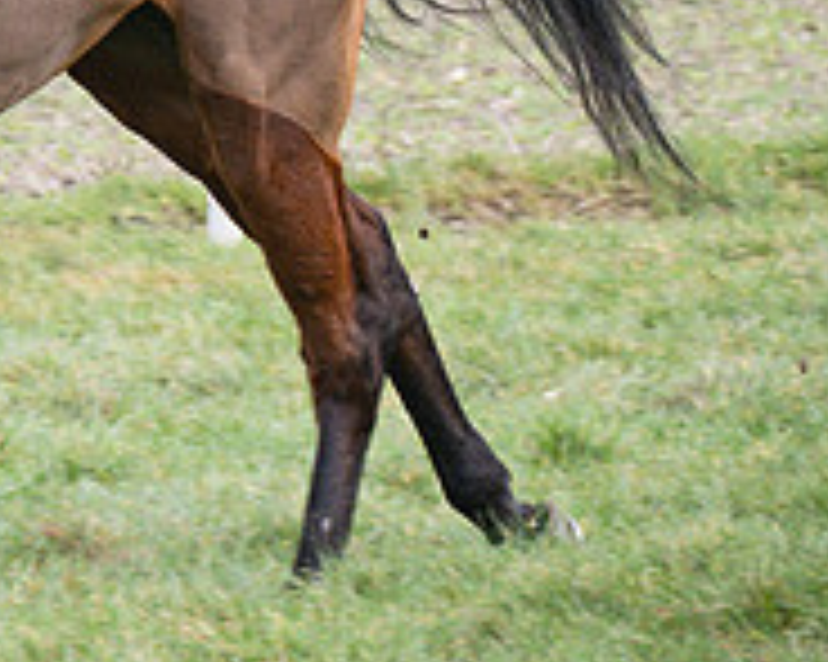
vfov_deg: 2.0
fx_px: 19325
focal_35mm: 789
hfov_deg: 2.5
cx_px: 53
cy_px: -38
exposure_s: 1/500
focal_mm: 96
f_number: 4
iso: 200
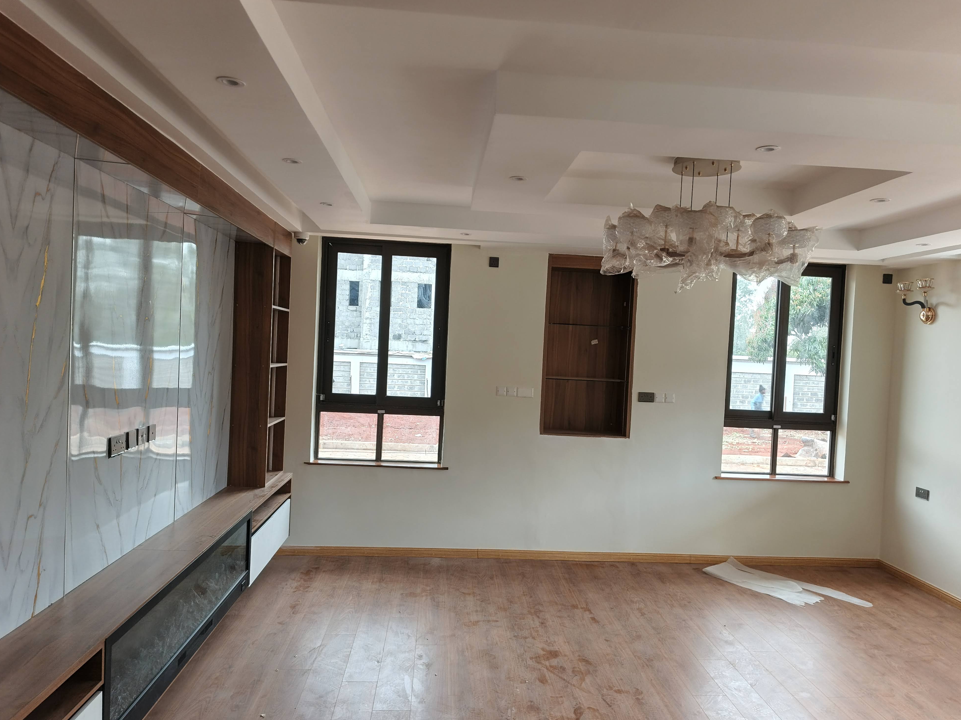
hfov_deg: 71.6
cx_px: 495
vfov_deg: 56.8
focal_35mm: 24
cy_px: 358
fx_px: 666
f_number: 1.8
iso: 152
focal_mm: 5.56
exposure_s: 1/100
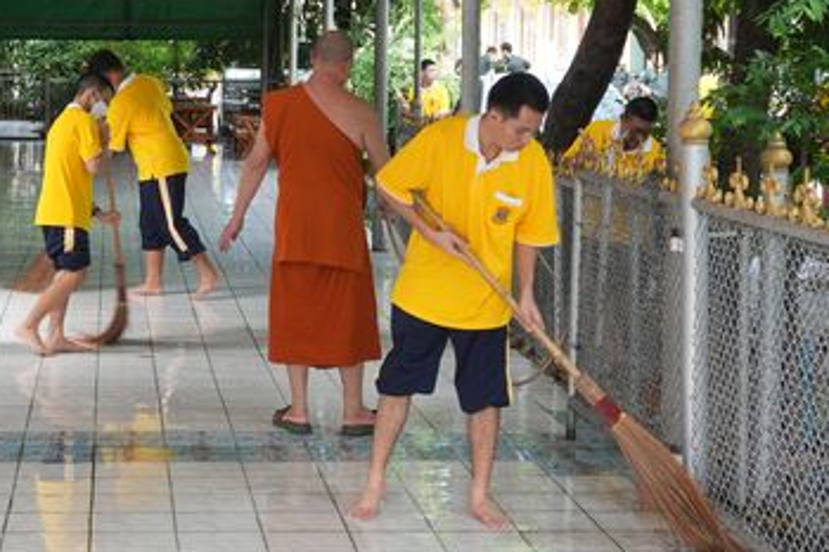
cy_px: 272
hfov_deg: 23.6
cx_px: 168
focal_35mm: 85
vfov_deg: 16.1
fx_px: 1953
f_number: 5.6
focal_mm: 33
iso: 250
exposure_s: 1/60
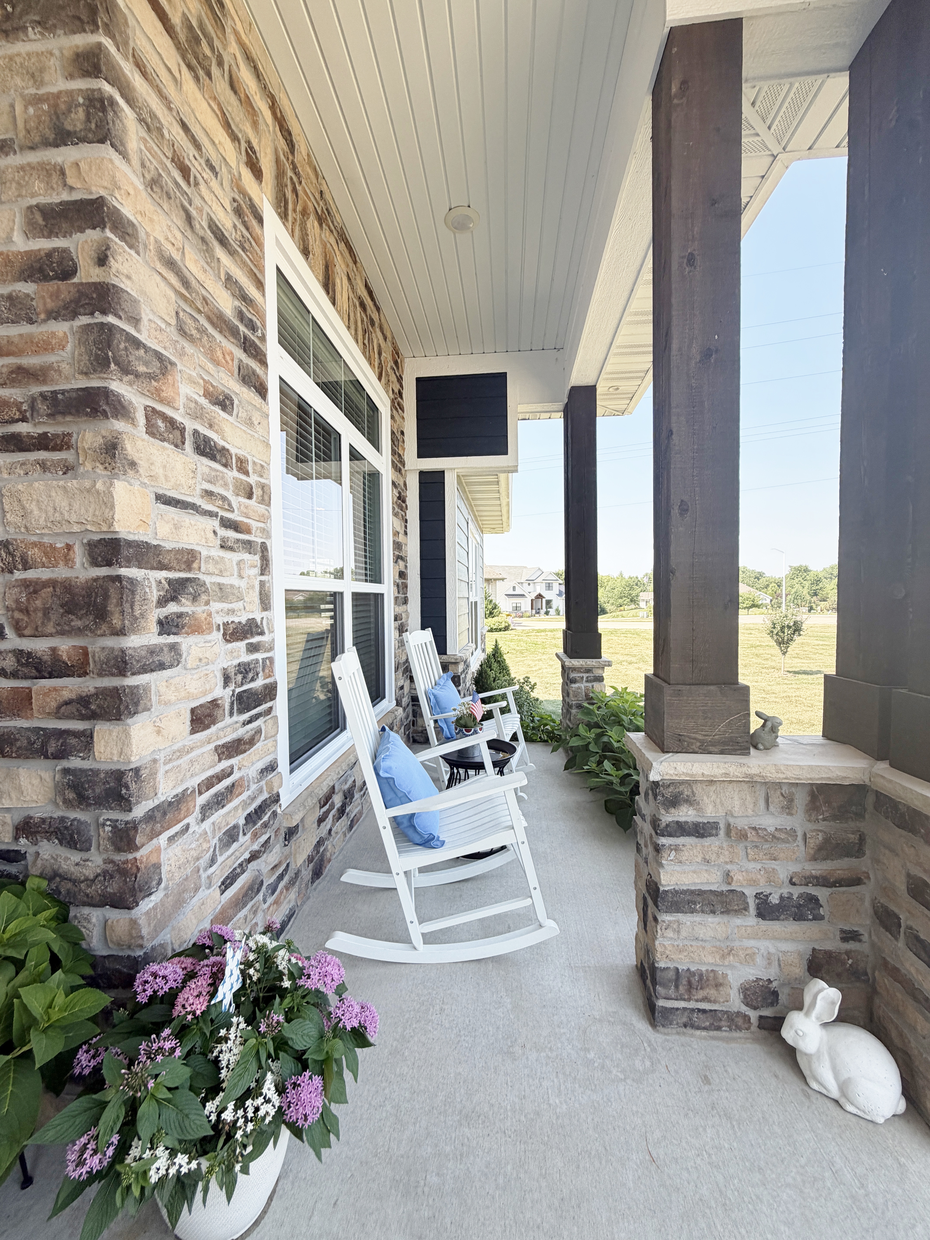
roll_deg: +0.7
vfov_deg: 102.1
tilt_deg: -1.4
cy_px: 620
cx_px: 465
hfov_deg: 85.7
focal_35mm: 14
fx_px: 502
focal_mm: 2.22
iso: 50
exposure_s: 1/383
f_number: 2.2
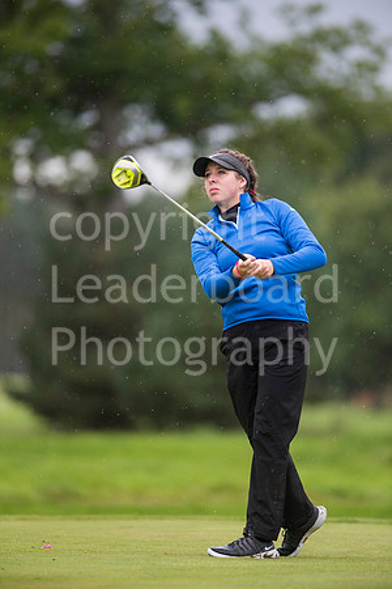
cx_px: 196
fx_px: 4900
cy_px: 294
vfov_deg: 6.9
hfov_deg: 4.6
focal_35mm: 300
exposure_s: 1/2500
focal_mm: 300
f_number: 4
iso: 1000
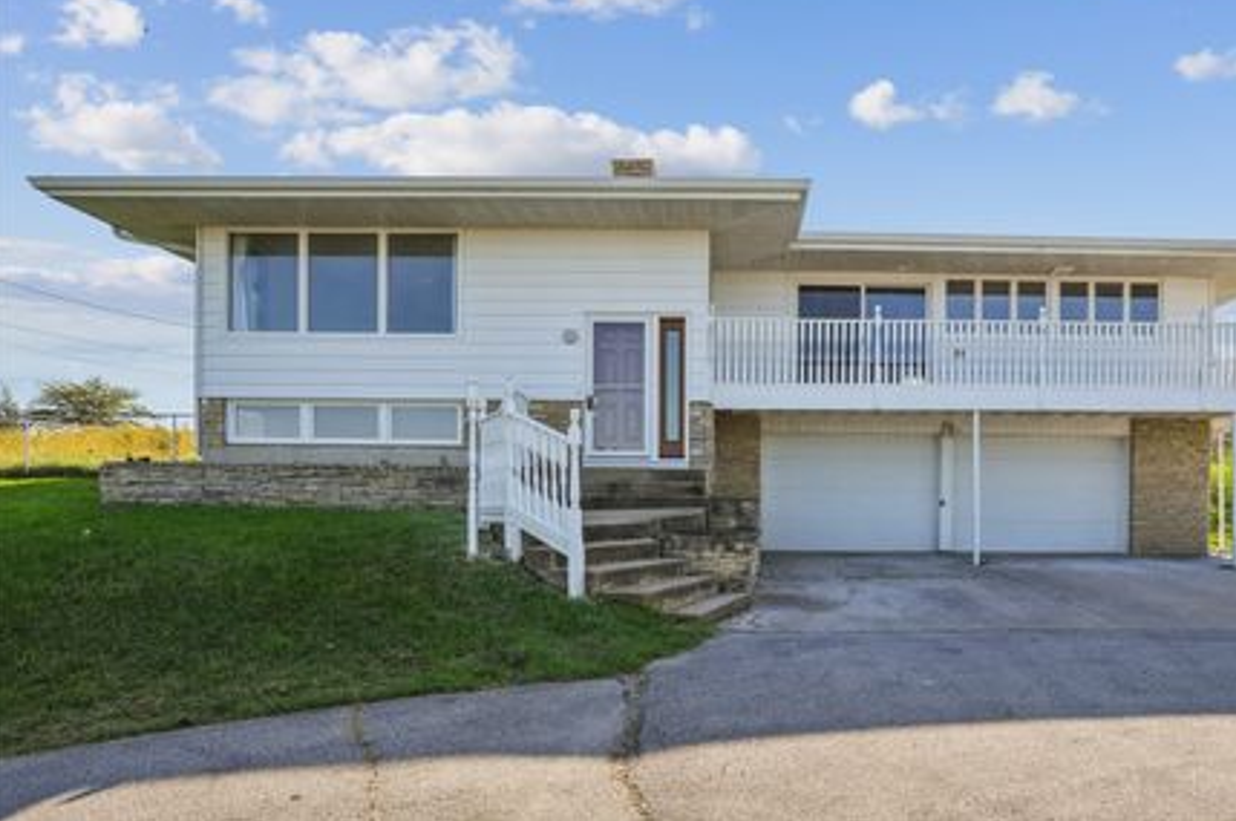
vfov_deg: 59.1
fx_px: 720
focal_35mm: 21
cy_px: 347
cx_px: 715
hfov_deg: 80.7
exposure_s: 1/3200
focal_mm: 18
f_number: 8
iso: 1000
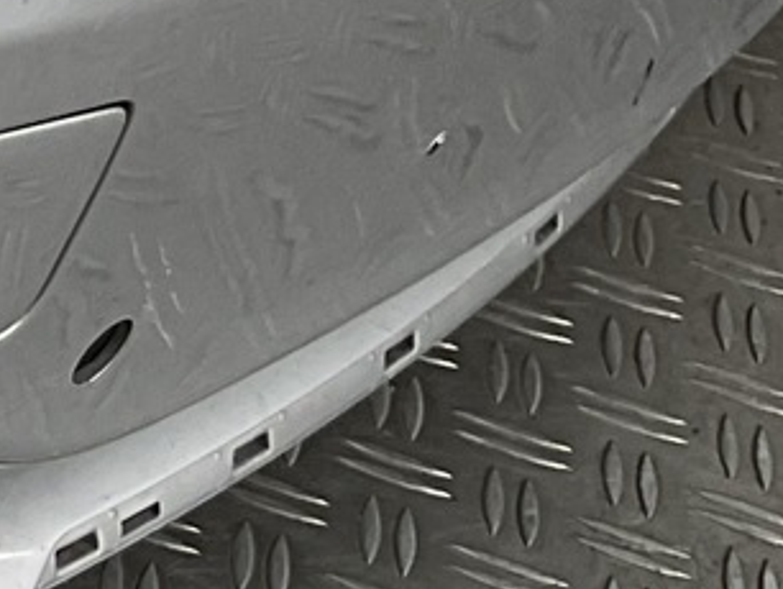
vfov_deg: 7.7
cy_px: -233
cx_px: -1666
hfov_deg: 8.5
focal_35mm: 191
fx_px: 4324
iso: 16
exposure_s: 1/172
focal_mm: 3
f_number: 1.8
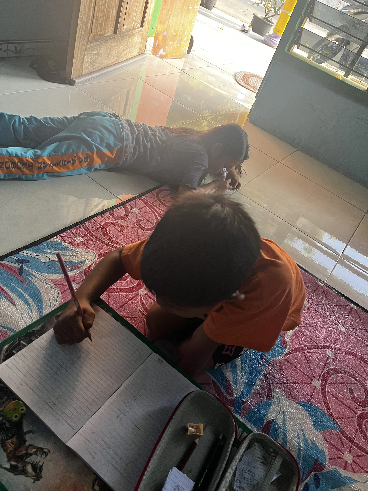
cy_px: 246
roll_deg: -21.7
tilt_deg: -39.4
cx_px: 184
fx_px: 369
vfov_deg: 67.3
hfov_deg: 53.1
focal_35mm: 26
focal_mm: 5.1
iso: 320
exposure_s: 1/60
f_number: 1.6
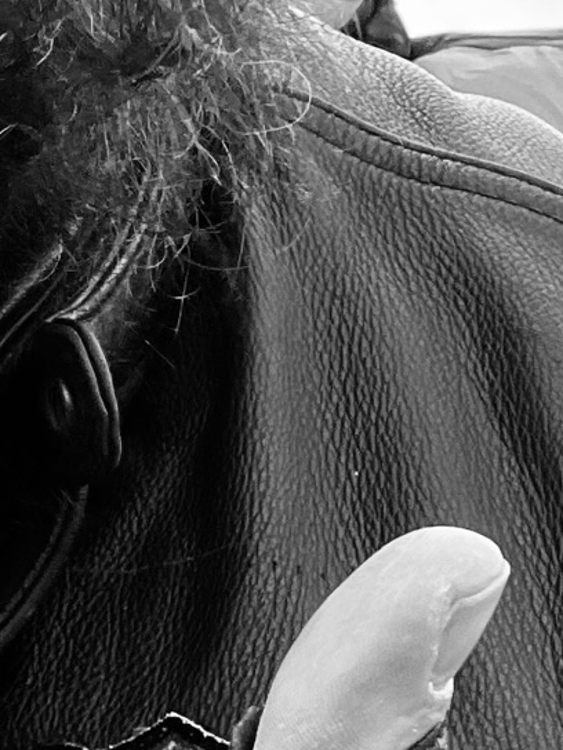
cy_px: 102
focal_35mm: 113
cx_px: -232
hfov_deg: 12.6
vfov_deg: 17.2
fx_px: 2450
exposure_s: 1/249
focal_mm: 2.71
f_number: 2.2
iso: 25
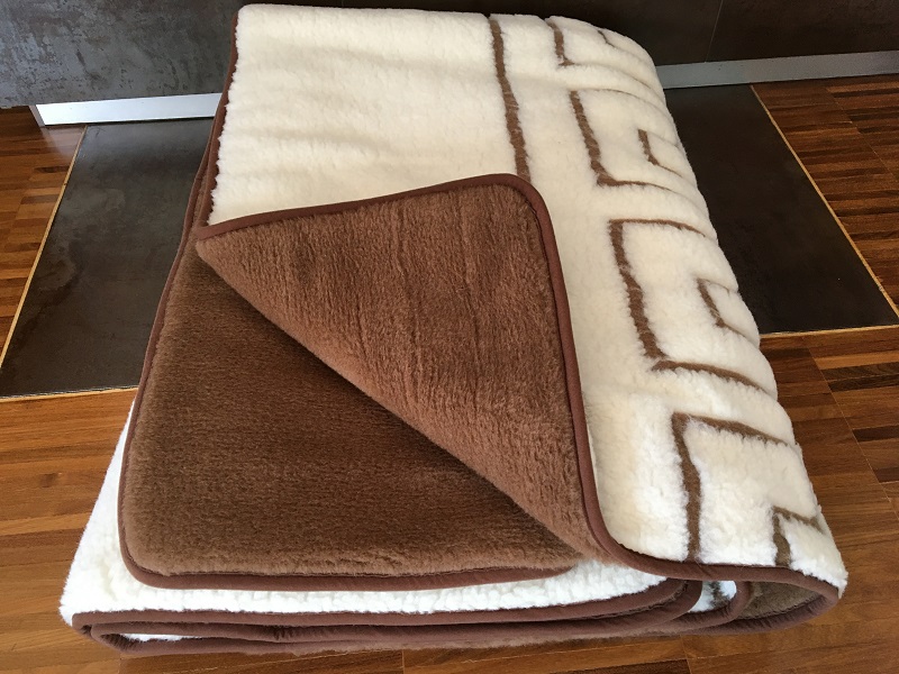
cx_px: 450
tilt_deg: -51.6
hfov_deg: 61.7
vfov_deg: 48.2
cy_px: 337
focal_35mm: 29
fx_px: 753
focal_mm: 4.15
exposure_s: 1/33
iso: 64
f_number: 2.2
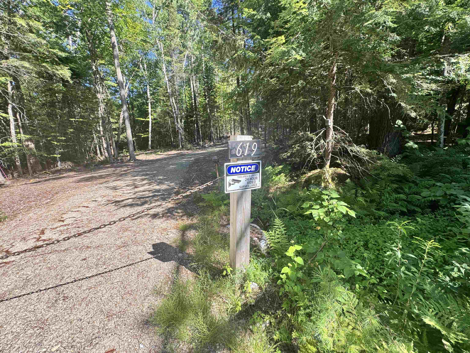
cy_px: 176
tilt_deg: -10.4
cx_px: 235
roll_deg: +4.3
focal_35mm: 14
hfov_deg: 102.1
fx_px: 190
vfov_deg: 85.7
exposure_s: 1/276
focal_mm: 2.22
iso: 40
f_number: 2.2
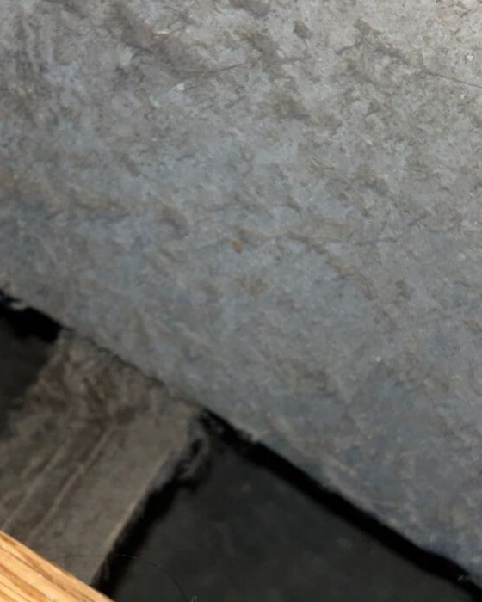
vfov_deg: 42.0
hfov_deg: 34.1
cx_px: 229
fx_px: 785
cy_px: 308
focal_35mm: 44
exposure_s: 1/120
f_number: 2.2
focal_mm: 4.2
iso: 32
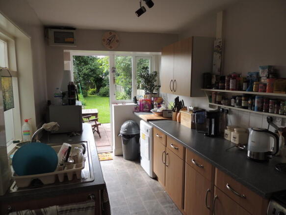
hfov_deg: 71.6
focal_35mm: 24
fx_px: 198
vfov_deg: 56.8
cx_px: 143
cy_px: 108
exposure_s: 1/160
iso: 100
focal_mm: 4.3
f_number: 3
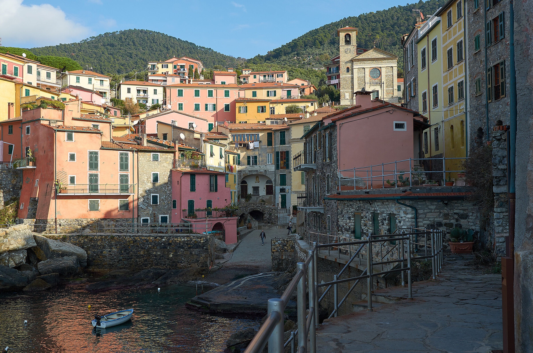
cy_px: 176
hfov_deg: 53.2
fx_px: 532
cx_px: 266
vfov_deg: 36.7
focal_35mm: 36
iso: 100
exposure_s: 1/200
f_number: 8
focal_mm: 24
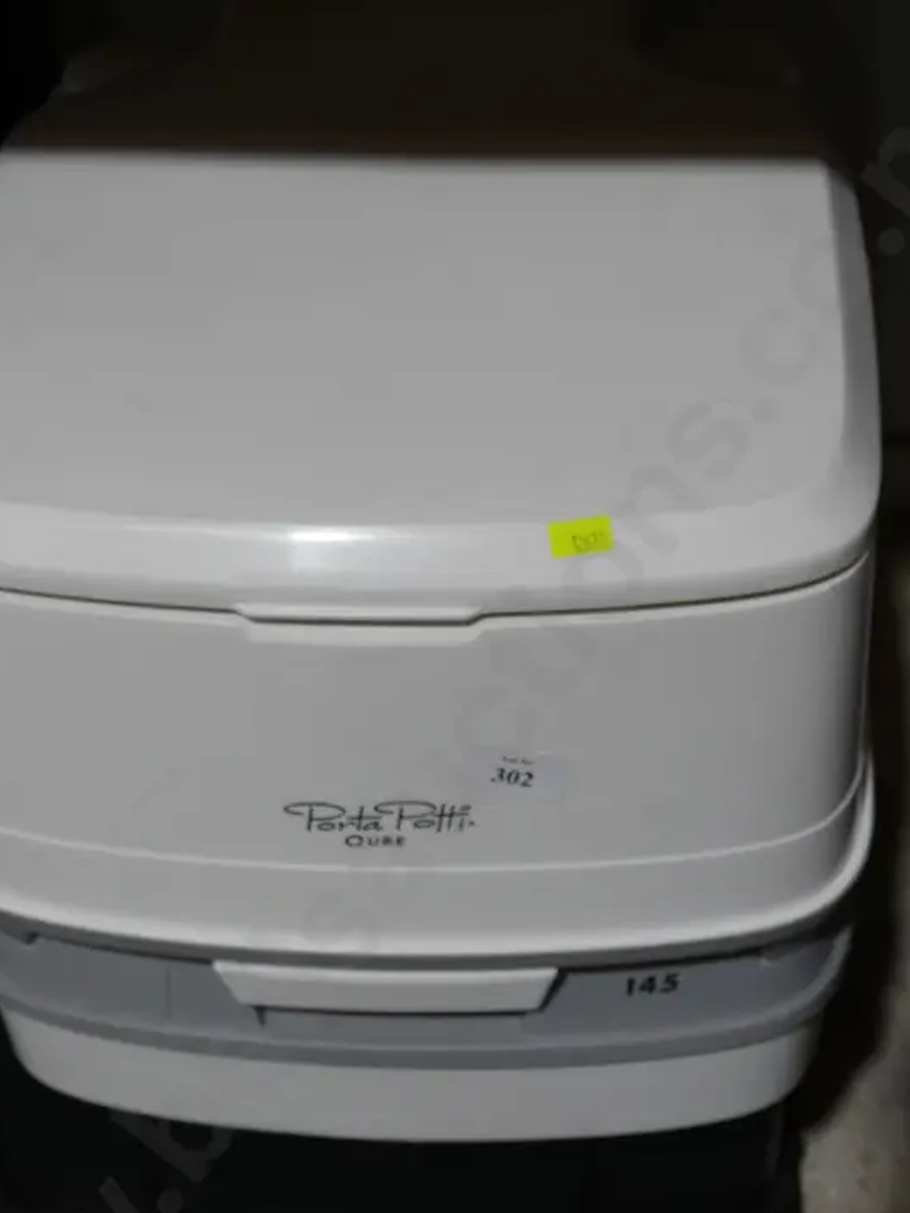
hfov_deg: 25.2
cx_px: 449
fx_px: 2032
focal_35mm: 58
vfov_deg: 33.0
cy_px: 783
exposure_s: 1/60
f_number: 4.5
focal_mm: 20
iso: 200
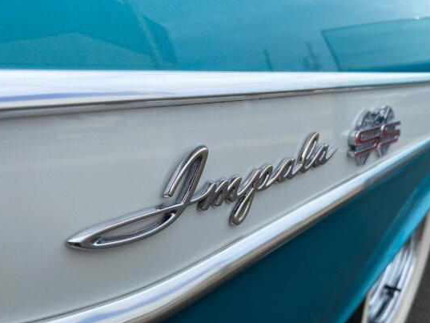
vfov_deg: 45.4
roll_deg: -2.7
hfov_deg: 58.1
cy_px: 178
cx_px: 246
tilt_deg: -17.0
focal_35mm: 31
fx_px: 385
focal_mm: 4.25
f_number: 1.8
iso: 32
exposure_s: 1/1608
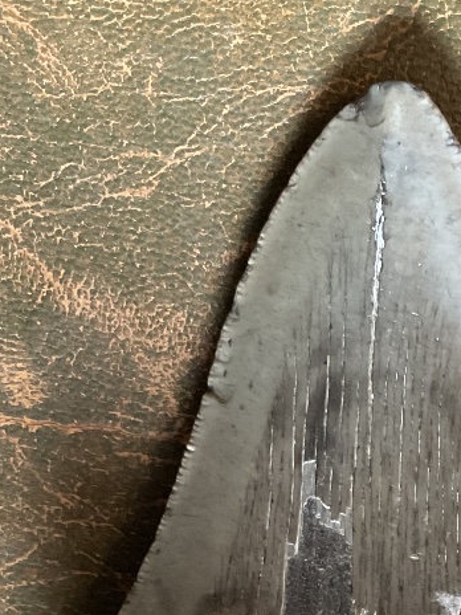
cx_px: 452
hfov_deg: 19.1
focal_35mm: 75
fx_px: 1332
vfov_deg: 23.4
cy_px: 769
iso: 250
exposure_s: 1/40
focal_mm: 3
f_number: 1.8
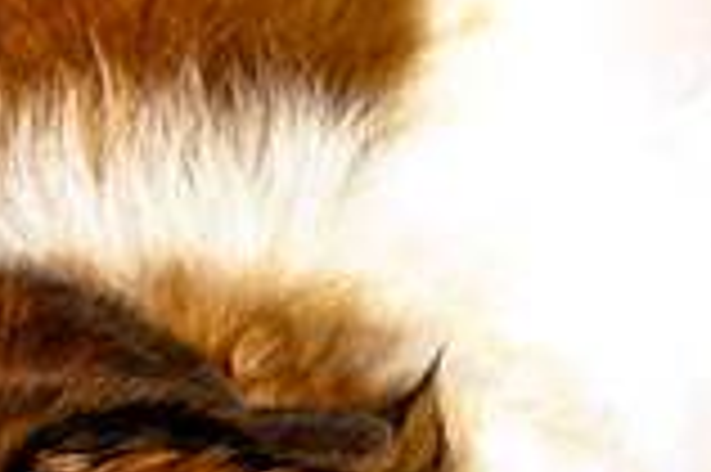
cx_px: 252
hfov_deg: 7.5
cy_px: 416
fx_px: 5426
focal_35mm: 275
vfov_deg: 5.0
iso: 200
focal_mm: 50
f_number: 2.8
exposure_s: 1/2000
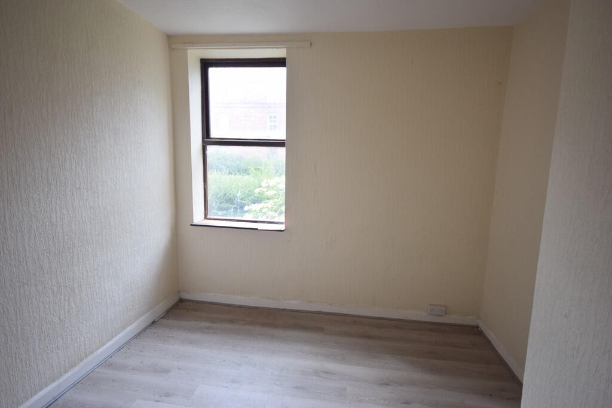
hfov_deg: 90.0
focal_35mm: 18
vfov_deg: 67.4
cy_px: 204
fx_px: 306
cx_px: 306
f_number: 5.6
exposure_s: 1/125
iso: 400
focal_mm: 12
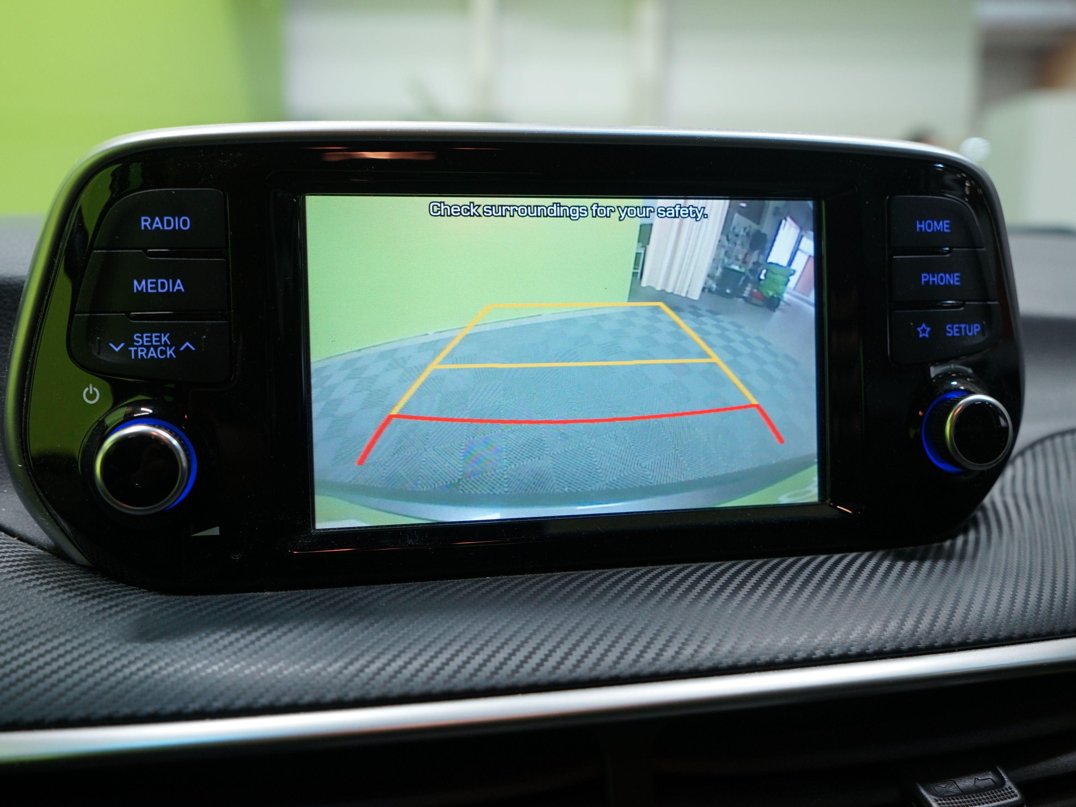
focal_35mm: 35
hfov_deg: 52.6
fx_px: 1088
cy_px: 403
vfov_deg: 40.7
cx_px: 557
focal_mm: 32
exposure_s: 1/30
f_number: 5
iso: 800
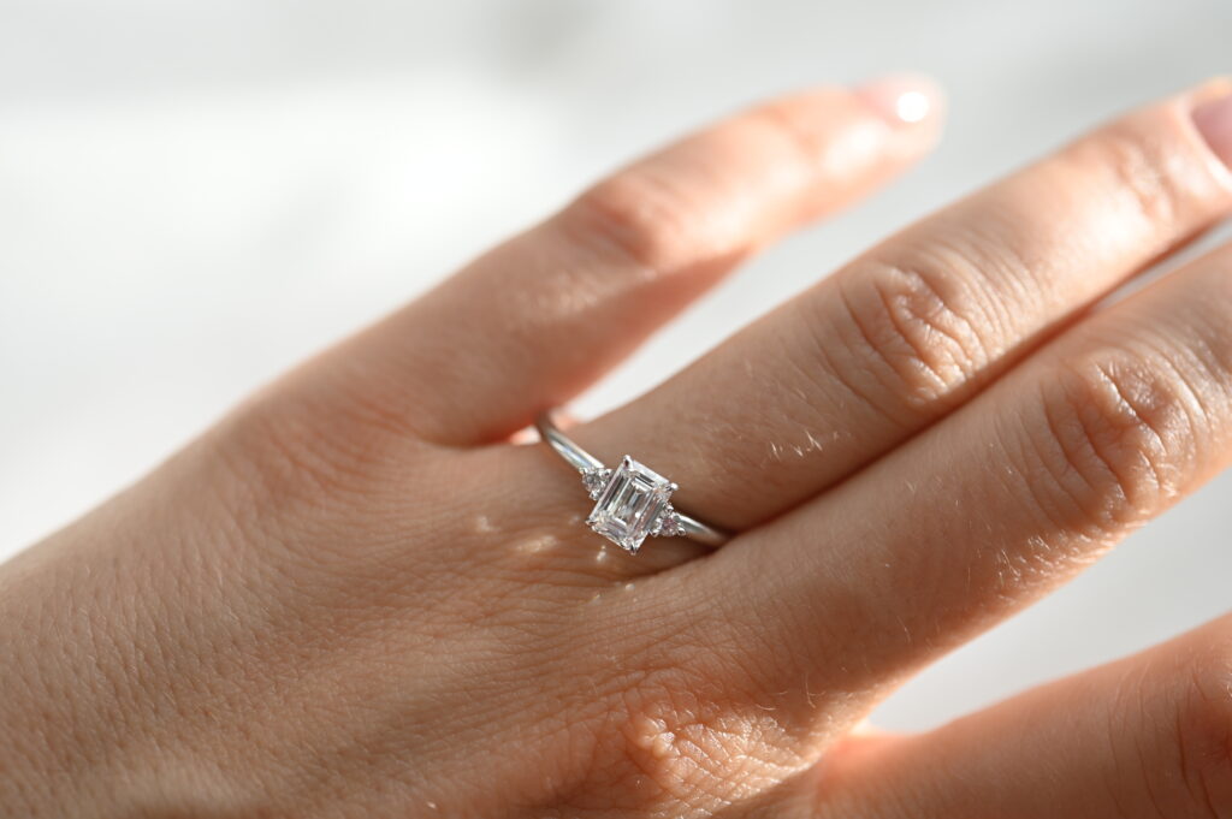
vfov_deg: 26.9
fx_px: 1710
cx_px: 616
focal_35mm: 50
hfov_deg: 39.6
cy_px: 410
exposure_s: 1/100
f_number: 5
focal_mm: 50
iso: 100
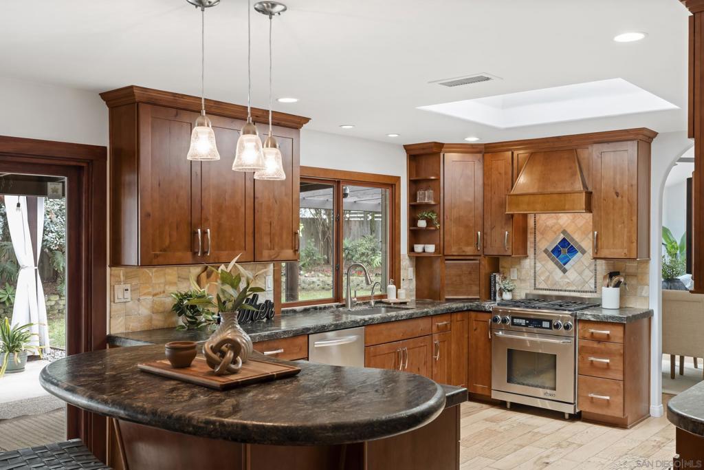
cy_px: 235
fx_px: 665
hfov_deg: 55.8
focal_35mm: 34
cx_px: 352
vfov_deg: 38.9
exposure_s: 1/8
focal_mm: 34
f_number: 8
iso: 500
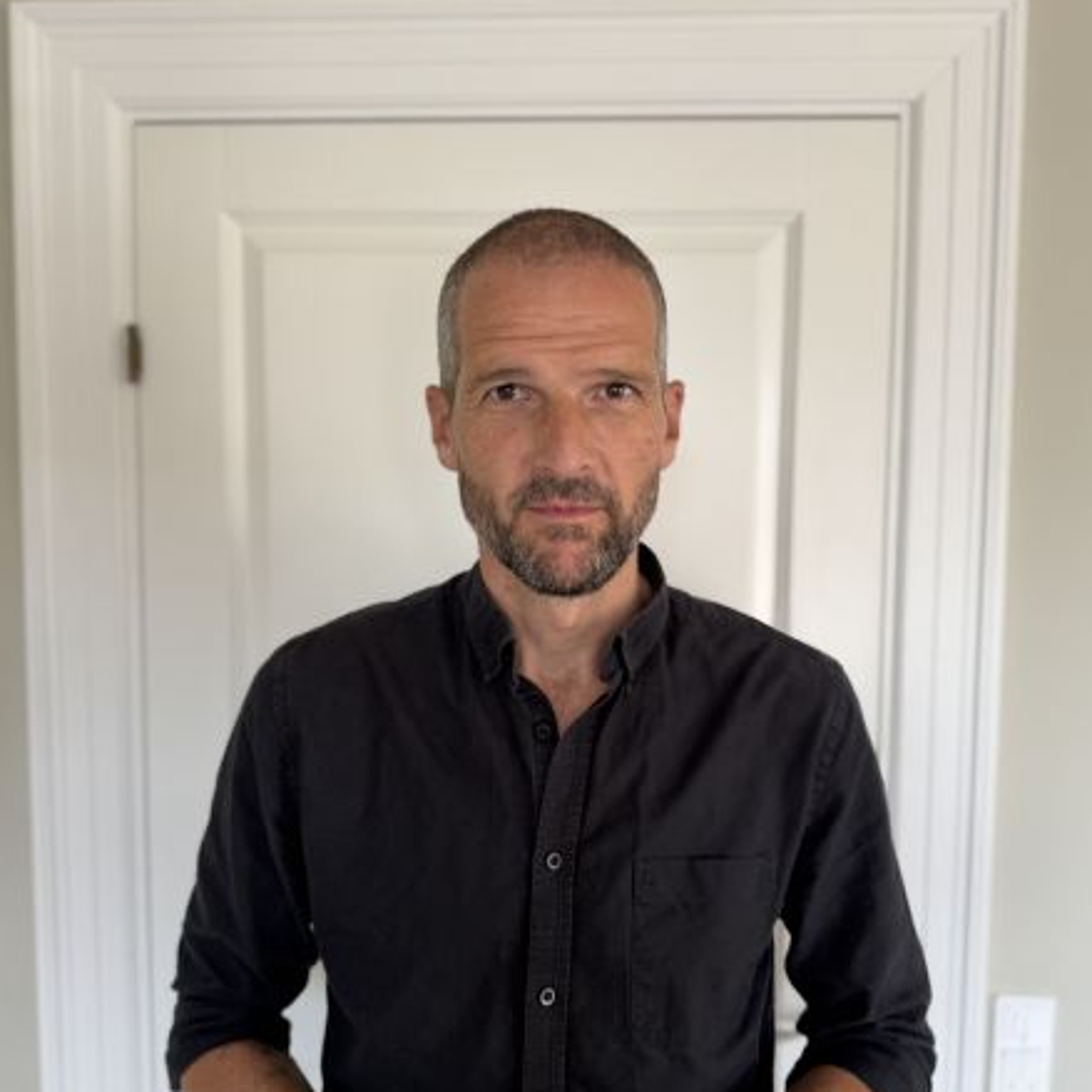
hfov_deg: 55.6
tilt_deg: -5.5
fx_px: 1035
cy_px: 577
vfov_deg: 55.6
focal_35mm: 29
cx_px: 555
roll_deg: -0.9
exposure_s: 1/121
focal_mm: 6.76
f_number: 1.78
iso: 125
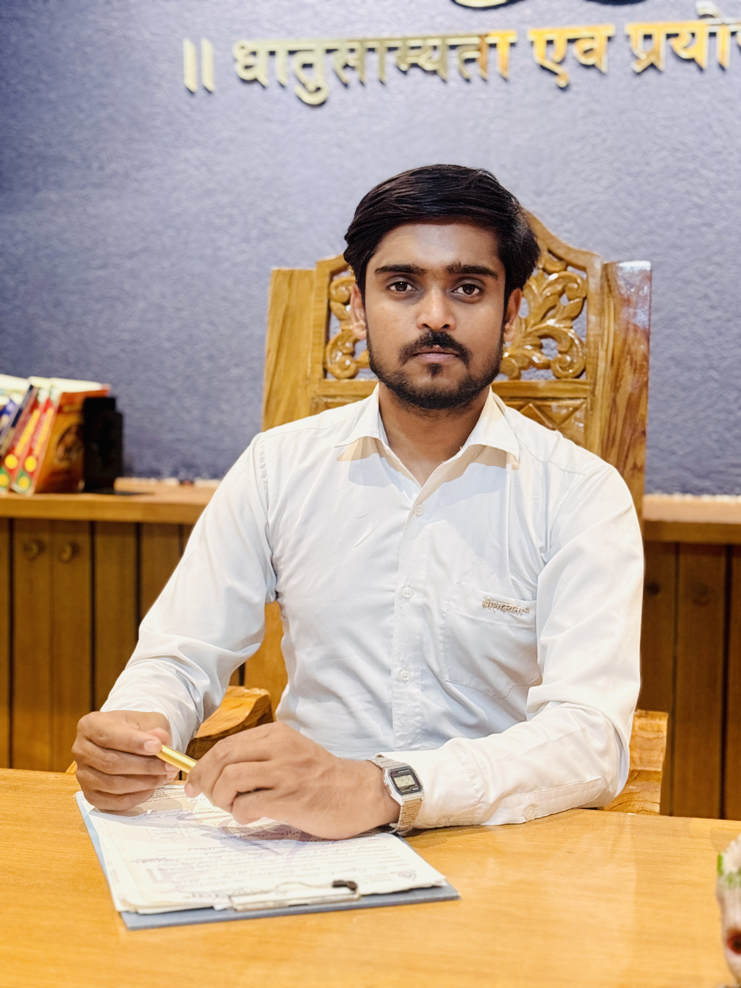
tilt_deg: -4.2
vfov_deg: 36.8
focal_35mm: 52
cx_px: 370
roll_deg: -1.0
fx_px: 1484
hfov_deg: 28.0
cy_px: 494
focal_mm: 5.96
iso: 125
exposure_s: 1/33
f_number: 1.6
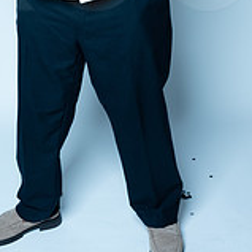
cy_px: -35
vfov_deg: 19.6
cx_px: 108
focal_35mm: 84
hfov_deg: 20.6
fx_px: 692
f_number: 4
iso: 800
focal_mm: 35
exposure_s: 1/200
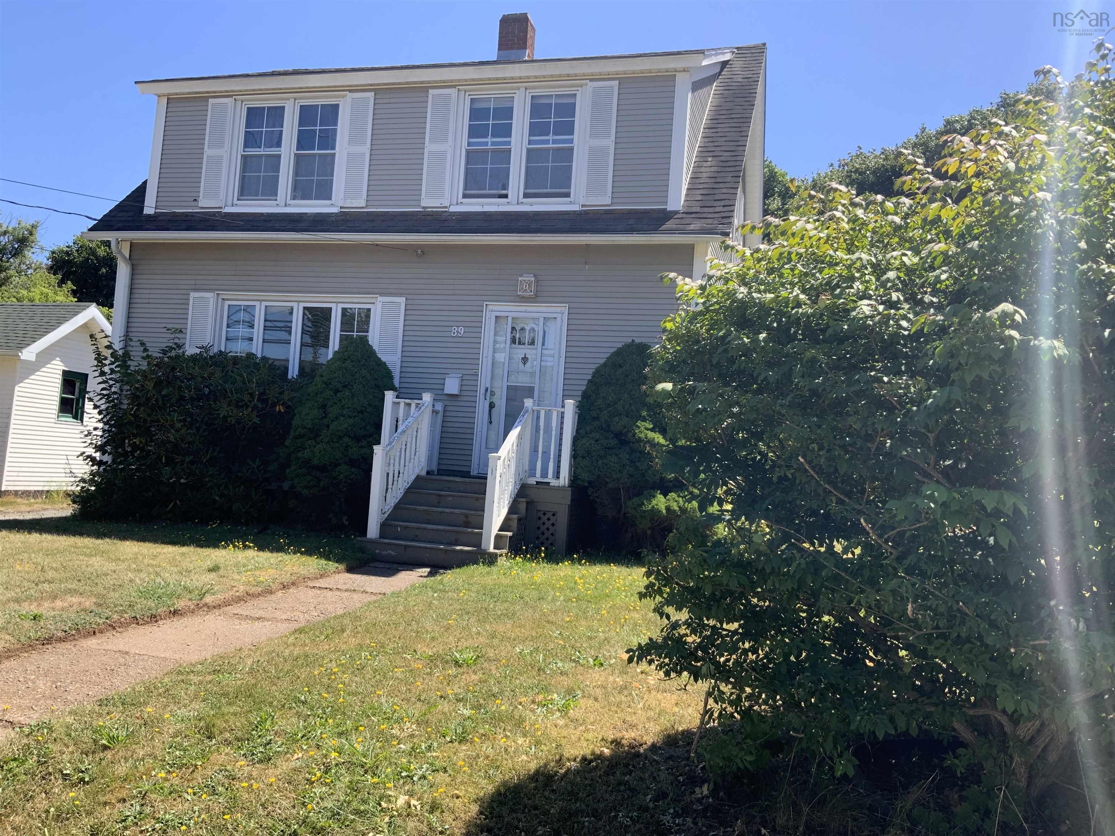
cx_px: 558
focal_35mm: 29
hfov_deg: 61.7
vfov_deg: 48.2
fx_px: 934
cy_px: 418
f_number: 1.8
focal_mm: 3
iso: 16
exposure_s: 1/804
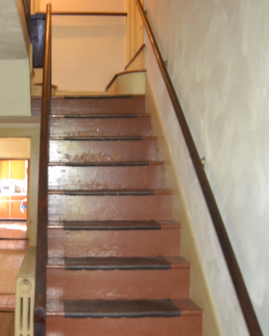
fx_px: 408
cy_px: 179
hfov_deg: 34.8
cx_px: 38
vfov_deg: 44.8
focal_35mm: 41
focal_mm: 18
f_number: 3.5
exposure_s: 1/60
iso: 2200
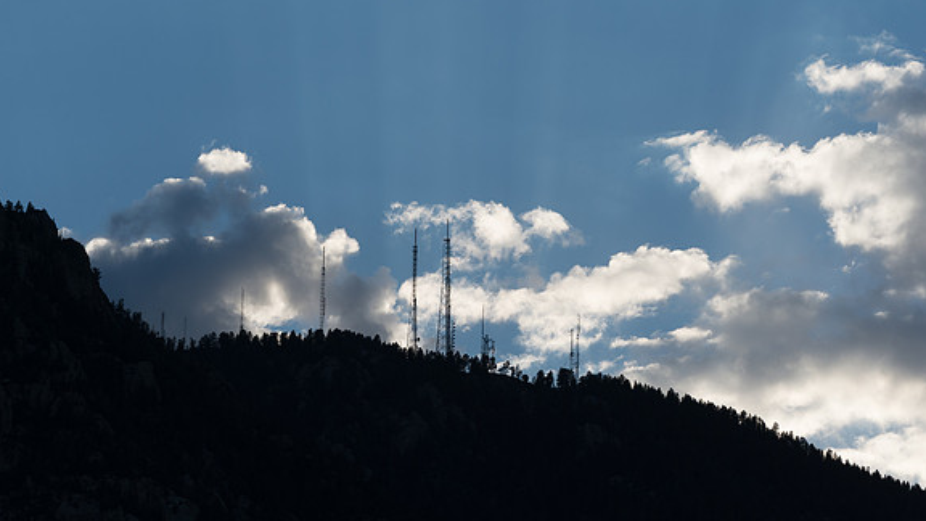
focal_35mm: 211
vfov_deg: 5.8
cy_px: 252
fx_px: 5181
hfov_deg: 10.2
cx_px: 463
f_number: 6.3
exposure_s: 1/1000
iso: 200
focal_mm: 200
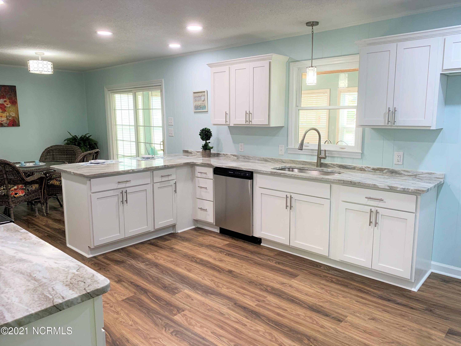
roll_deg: -0.3
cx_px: 230
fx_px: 346
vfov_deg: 53.1
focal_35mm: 26
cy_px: 173
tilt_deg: -8.9
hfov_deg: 67.3
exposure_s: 1/60
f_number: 1.8
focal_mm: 4.25
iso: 64
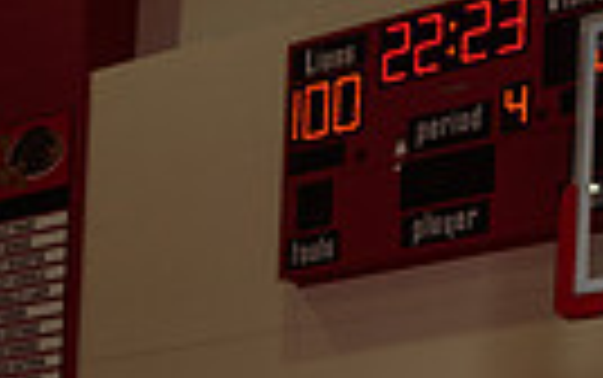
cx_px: 306
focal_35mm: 120
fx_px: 1974
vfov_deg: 9.7
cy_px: 900
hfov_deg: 17.4
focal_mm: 35
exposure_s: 1/250
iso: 320
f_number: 7.1
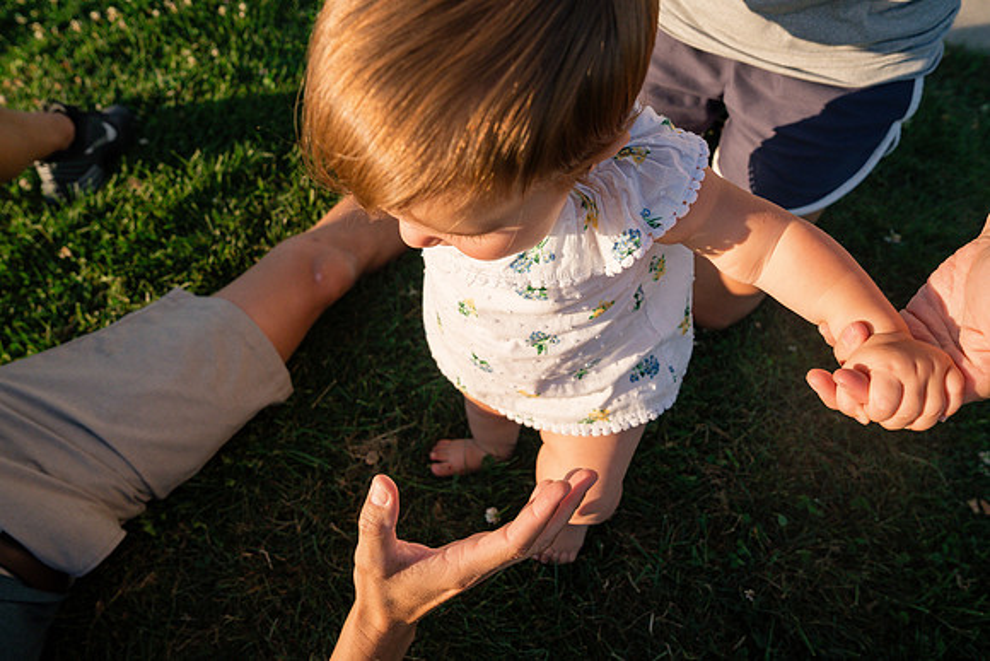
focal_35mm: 24
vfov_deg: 53.2
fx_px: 660
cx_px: 495
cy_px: 330
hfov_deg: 73.7
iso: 400
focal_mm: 24
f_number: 6.3
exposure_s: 1/2000
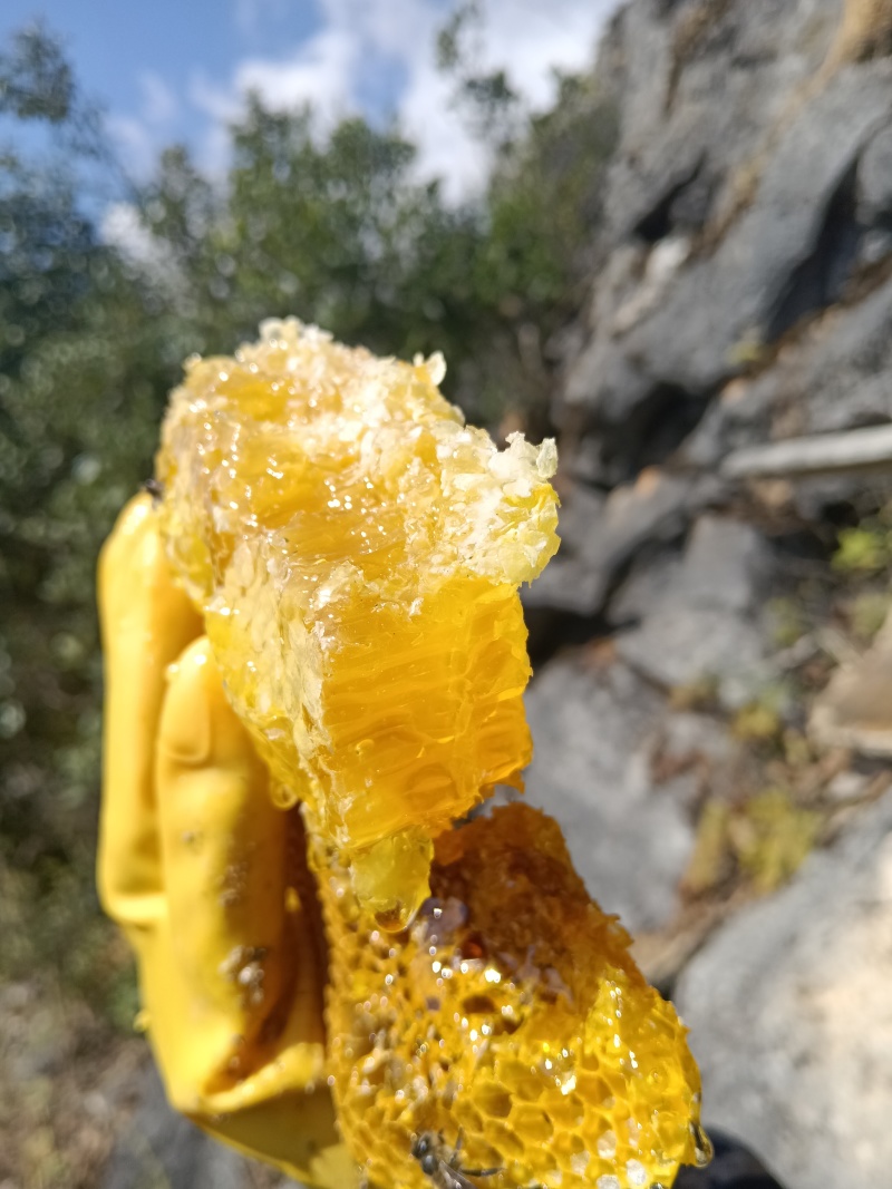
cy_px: 594
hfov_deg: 53.1
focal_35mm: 26
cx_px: 446
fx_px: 893
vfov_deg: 67.3
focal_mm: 4.05
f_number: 1.8
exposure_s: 1/462
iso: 100
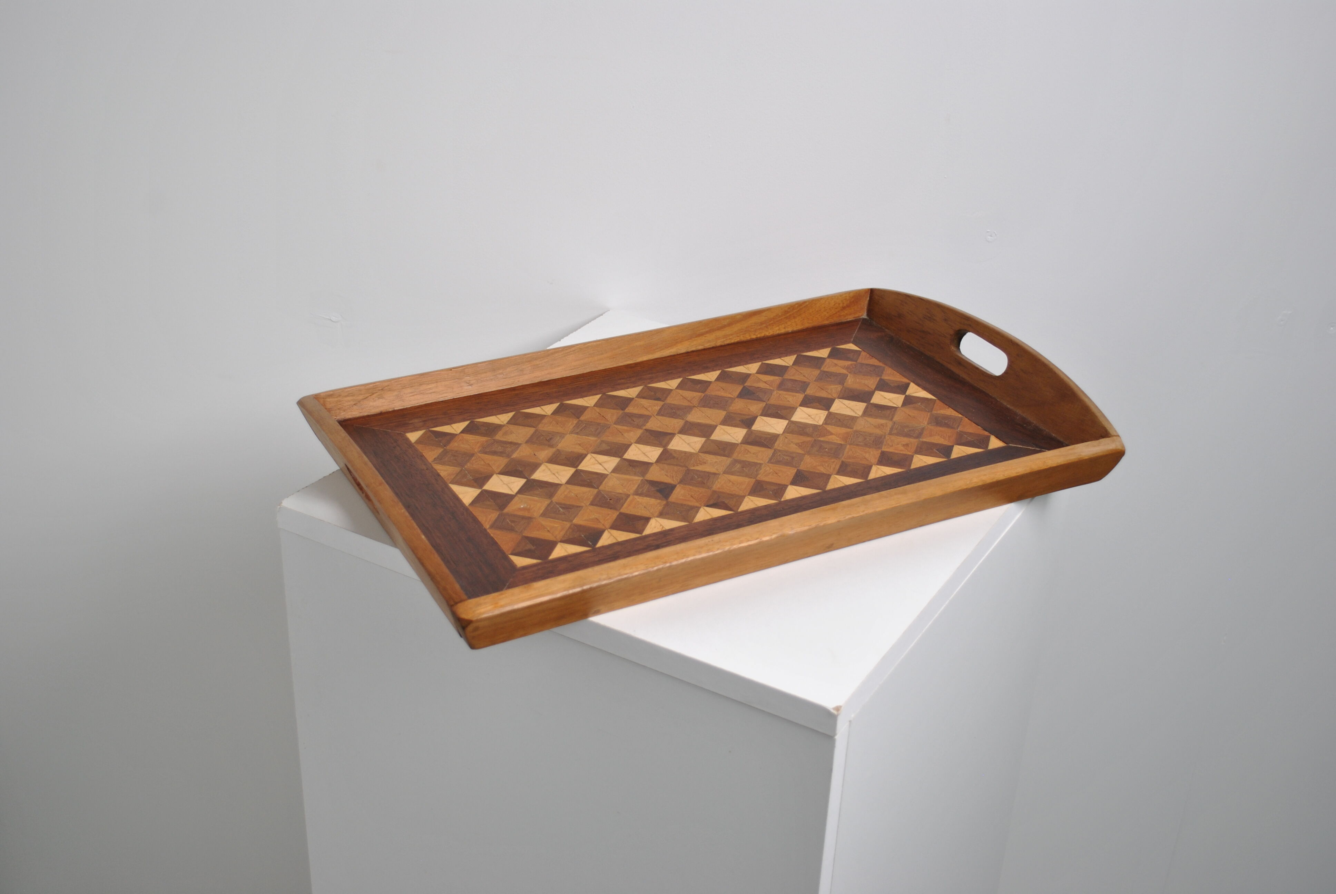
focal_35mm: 42
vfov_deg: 32.0
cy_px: 447
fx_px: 1561
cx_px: 668
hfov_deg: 46.3
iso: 200
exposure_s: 1/50
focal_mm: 28
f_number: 4.5
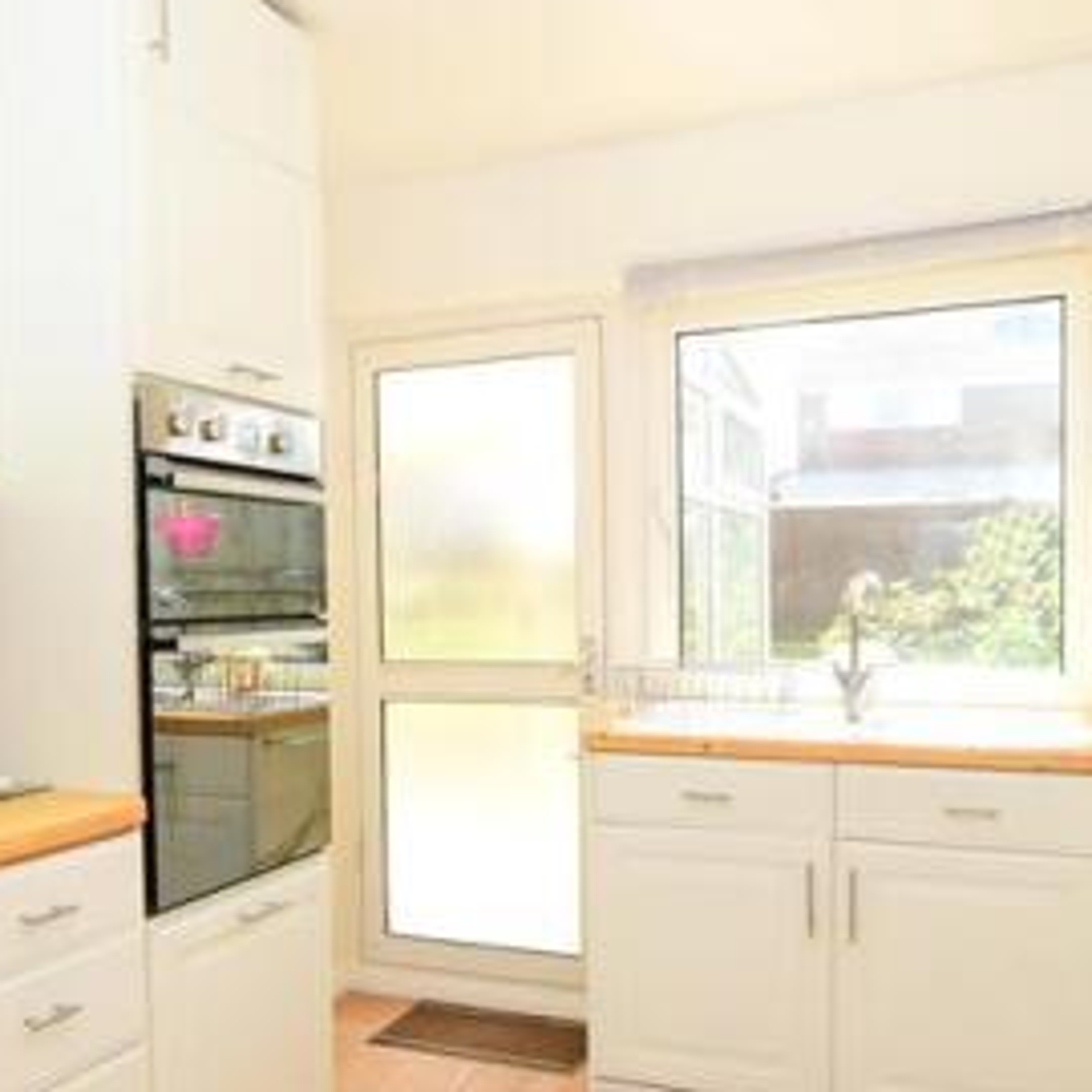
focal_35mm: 31
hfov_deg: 51.7
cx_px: 380
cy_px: 625
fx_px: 1106
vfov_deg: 52.3
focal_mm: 10
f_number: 9
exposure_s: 1/200
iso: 400
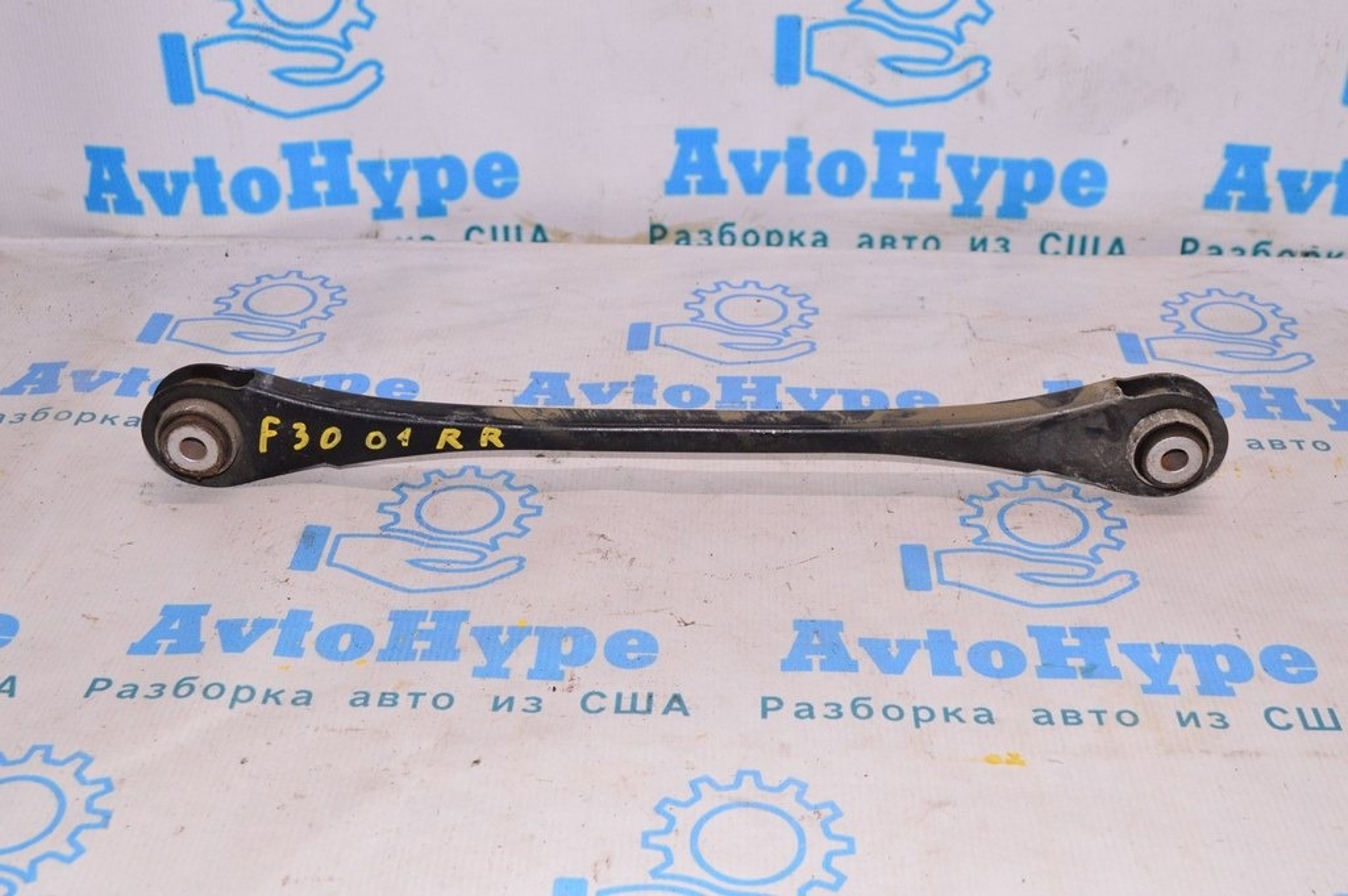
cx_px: 674
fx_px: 1684
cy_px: 448
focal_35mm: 45
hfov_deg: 43.6
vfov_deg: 29.8
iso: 1600
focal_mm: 30
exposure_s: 1/200
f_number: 8
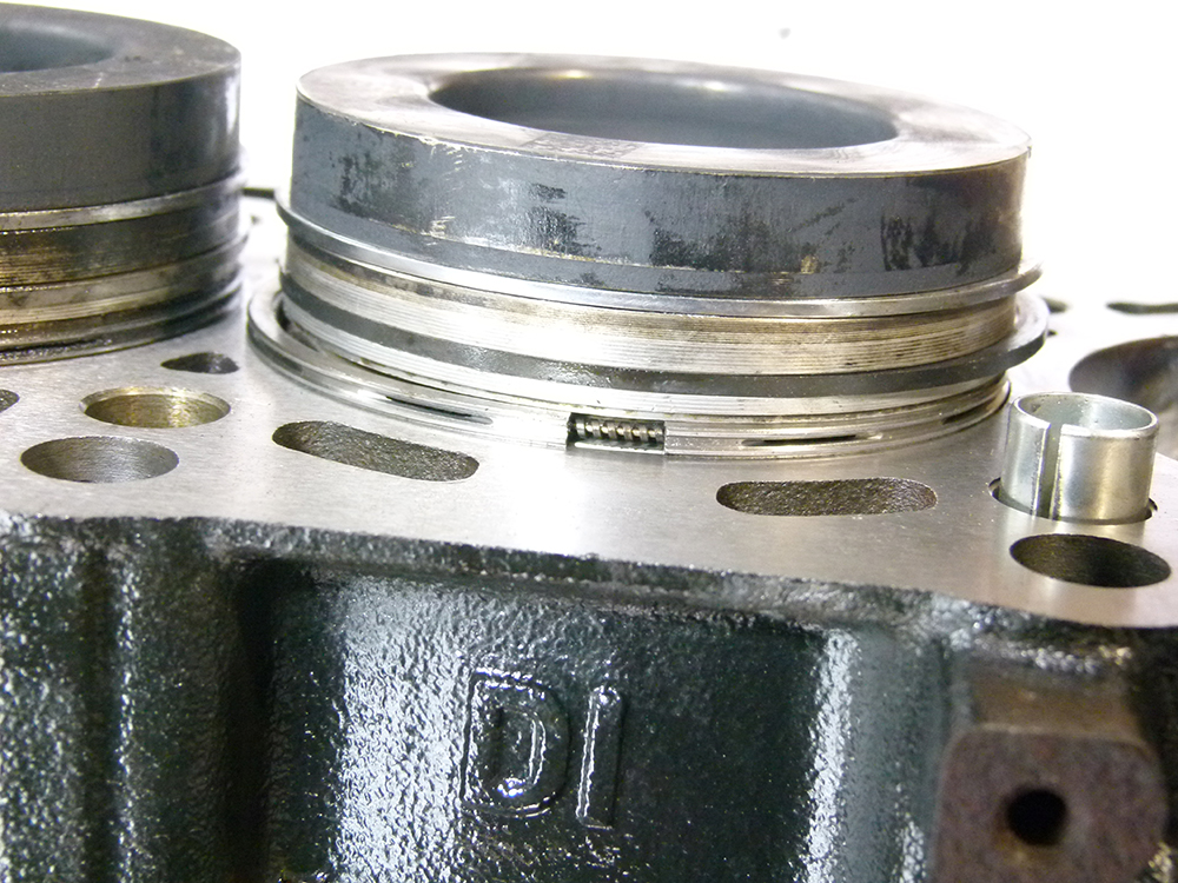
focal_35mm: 66
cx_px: 589
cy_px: 442
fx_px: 2246
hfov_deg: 29.4
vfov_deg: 22.3
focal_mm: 11.8
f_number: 3.3
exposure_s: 1/13
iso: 400
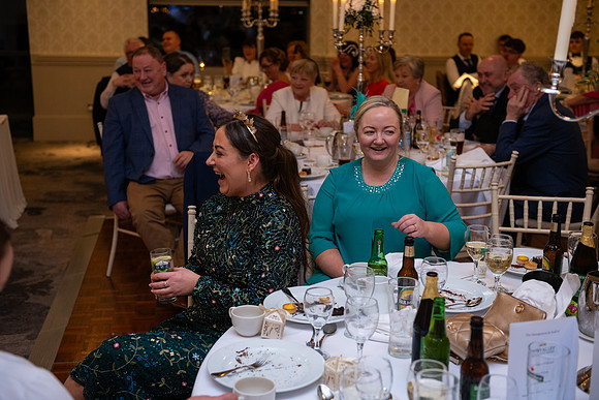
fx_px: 799
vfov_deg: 28.1
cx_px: 300
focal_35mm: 48
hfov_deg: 41.1
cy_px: 200
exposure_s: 1/160
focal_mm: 48
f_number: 3.5
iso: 1000
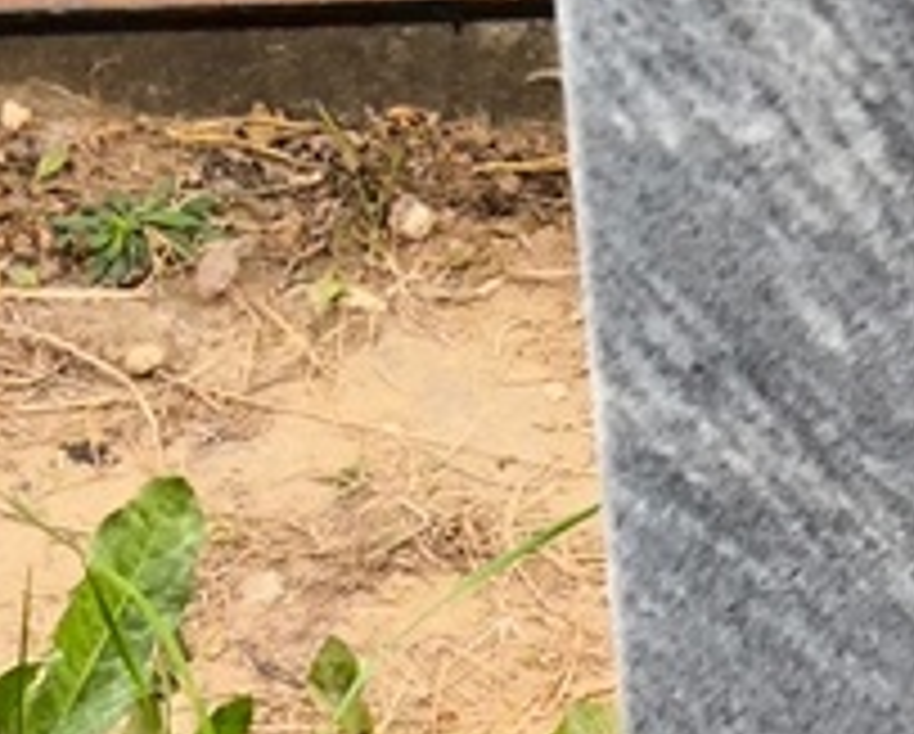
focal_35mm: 192
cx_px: 1614
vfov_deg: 7.9
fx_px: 5201
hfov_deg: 9.6
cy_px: 1234
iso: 50
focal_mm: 4.71
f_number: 1.7
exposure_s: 1/160
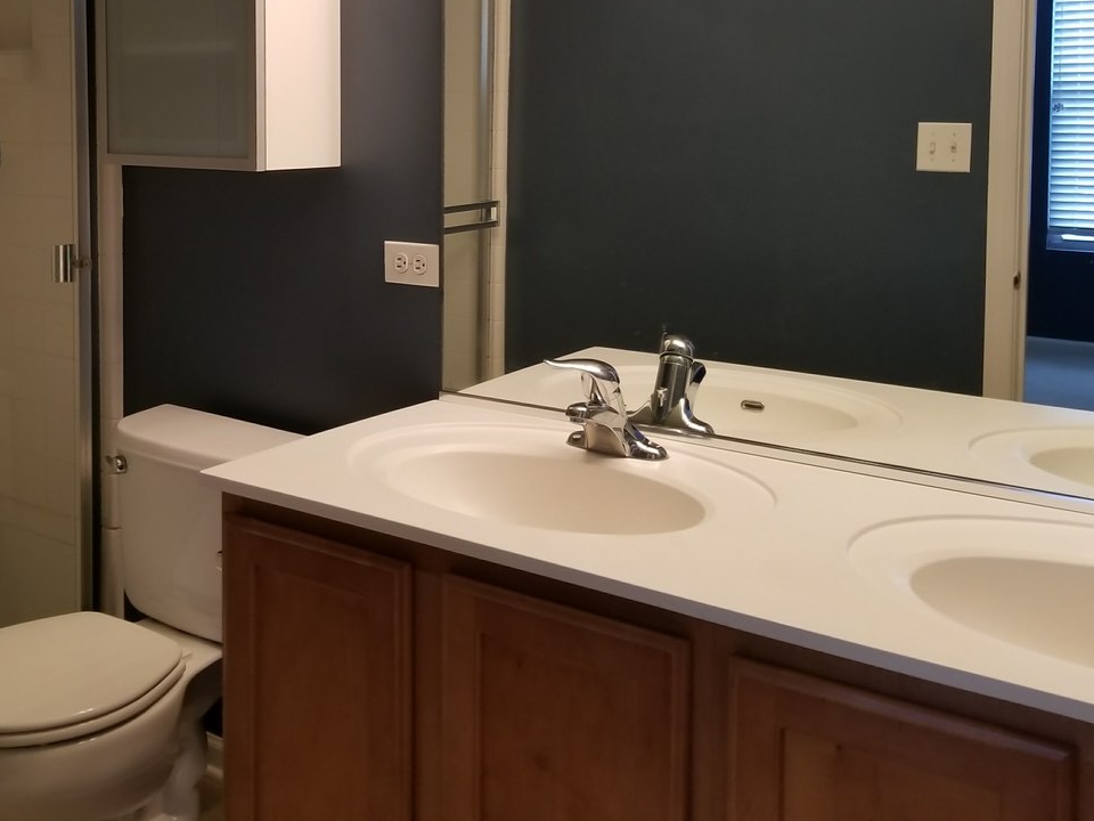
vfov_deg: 36.0
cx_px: 362
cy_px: 206
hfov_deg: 47.1
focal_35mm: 39
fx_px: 1233
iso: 200
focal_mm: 4.25
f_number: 1.7
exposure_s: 1/60
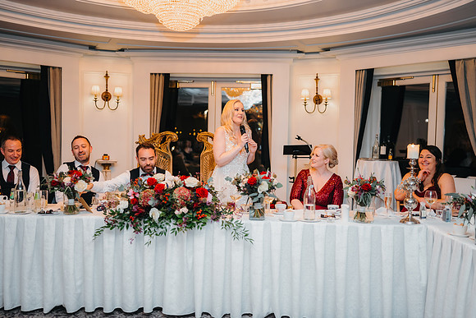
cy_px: 158
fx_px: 482
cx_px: 244
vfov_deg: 36.4
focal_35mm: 36
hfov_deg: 52.5
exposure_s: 1/200
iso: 640
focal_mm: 35
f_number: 1.4
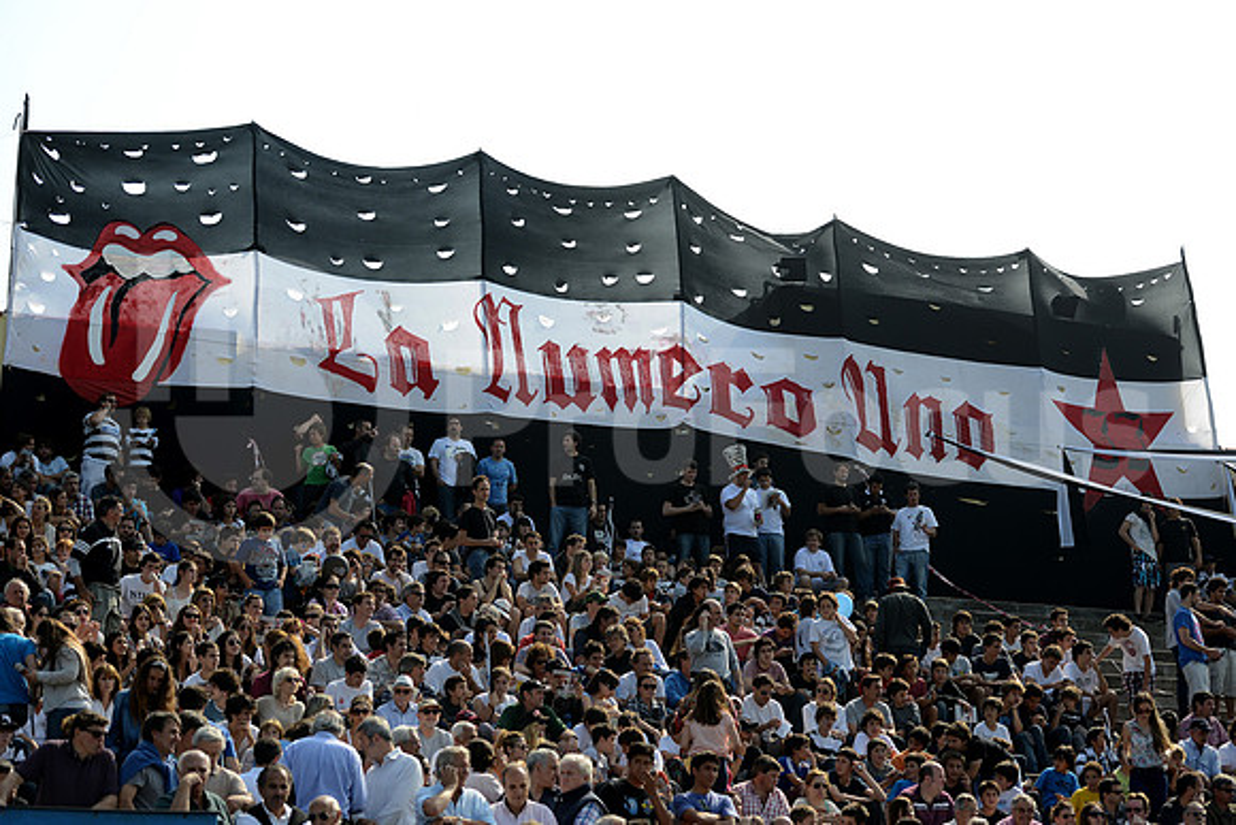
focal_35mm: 70
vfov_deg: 19.5
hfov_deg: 28.8
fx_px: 2404
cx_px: 618
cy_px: 412
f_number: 2.8
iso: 250
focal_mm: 70
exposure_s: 1/2000
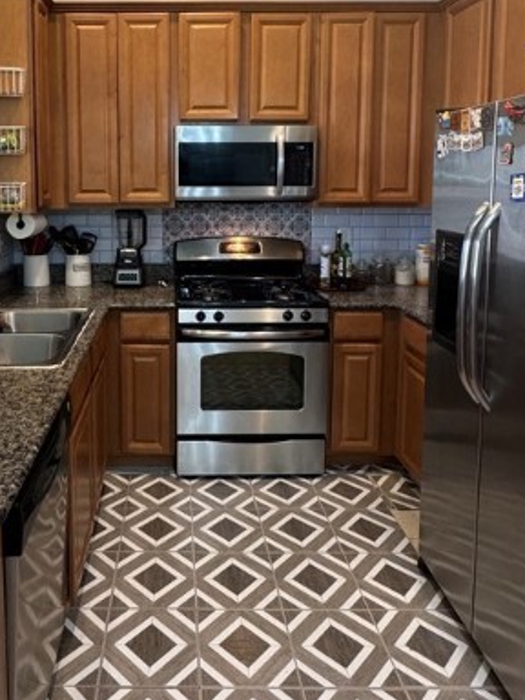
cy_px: 228
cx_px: 173
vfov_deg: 61.7
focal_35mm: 28
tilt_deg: -4.8
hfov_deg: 48.9
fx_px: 566
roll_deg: +0.4
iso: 320
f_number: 2.2
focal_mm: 2.22
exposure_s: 1/60
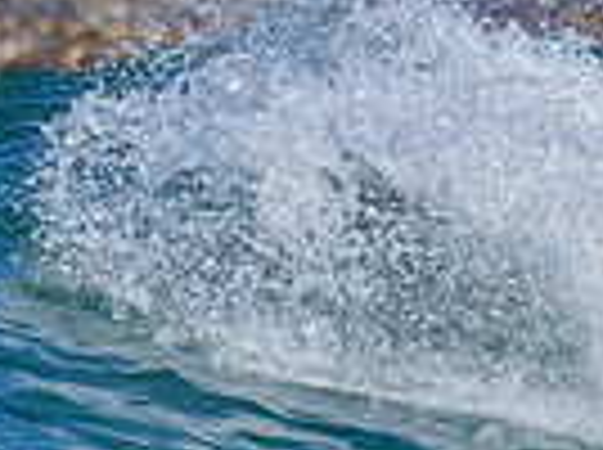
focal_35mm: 4570
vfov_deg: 0.3
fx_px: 79466
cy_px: 417
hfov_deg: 0.4
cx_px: 1647
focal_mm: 800
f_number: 6.3
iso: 320
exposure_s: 1/2000
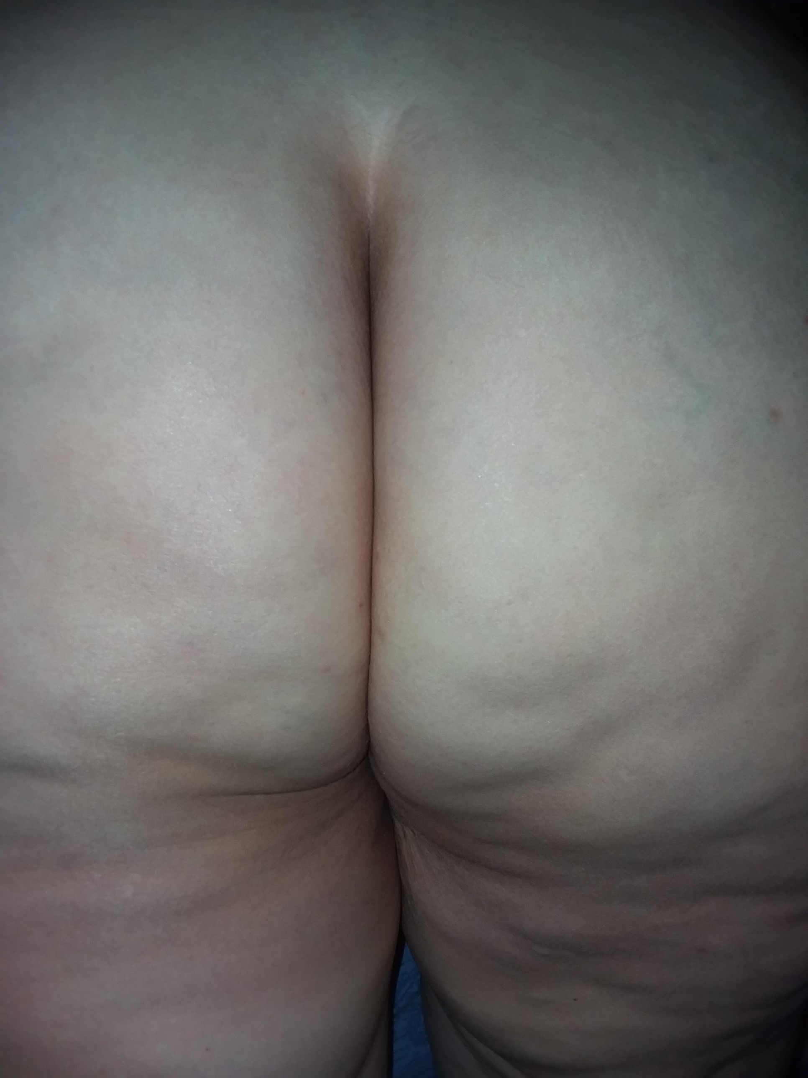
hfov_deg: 48.2
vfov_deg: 61.7
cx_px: 404
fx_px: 903
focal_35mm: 29
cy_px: 539
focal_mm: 2.47
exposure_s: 1/122
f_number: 1.9
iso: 40
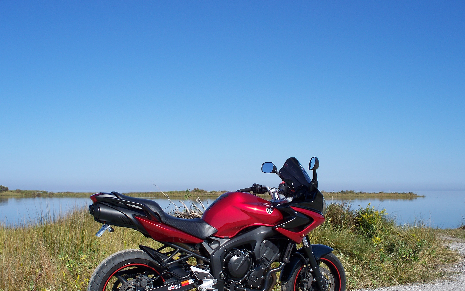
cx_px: 232
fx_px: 494
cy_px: 177
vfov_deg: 32.7
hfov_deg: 50.4
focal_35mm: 39
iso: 80
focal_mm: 7.54
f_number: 5
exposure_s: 1/500
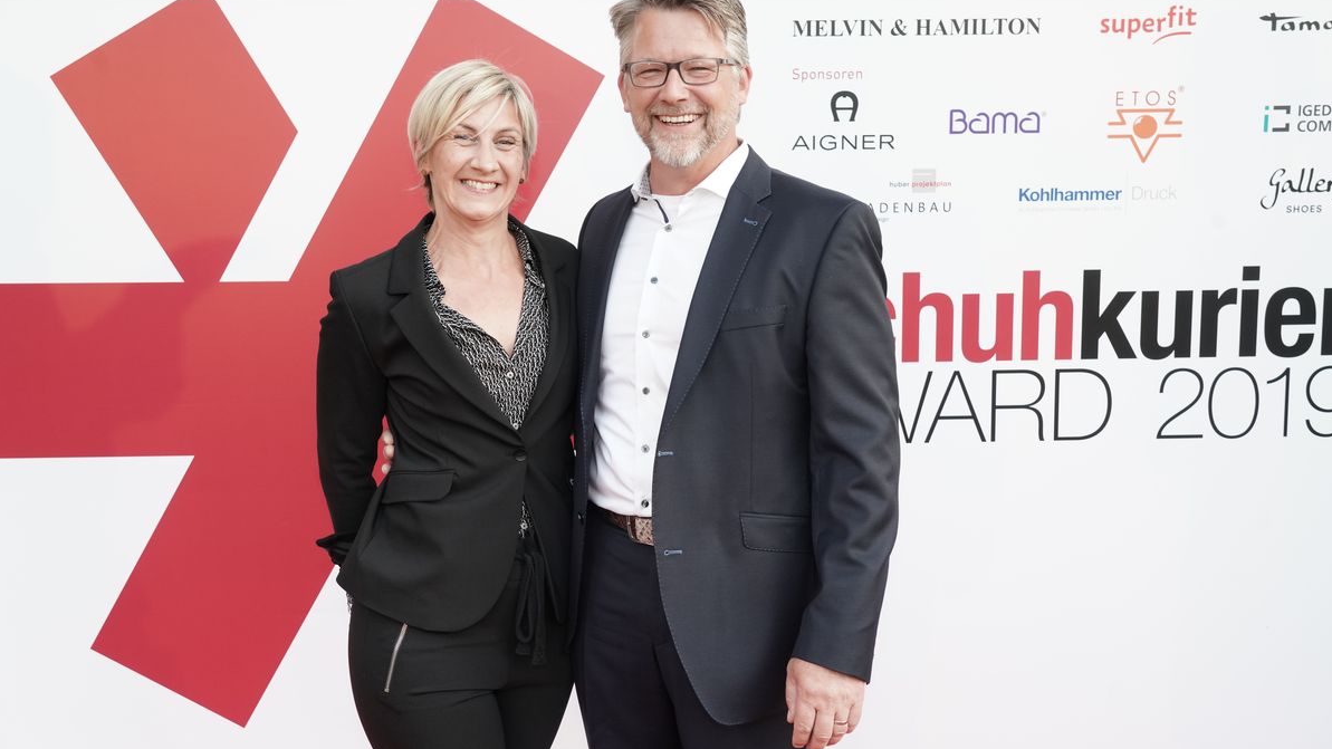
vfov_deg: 30.4
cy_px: 349
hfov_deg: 51.6
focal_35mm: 39
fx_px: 1377
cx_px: 668
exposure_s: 1/250
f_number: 7.1
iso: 1600
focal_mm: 37
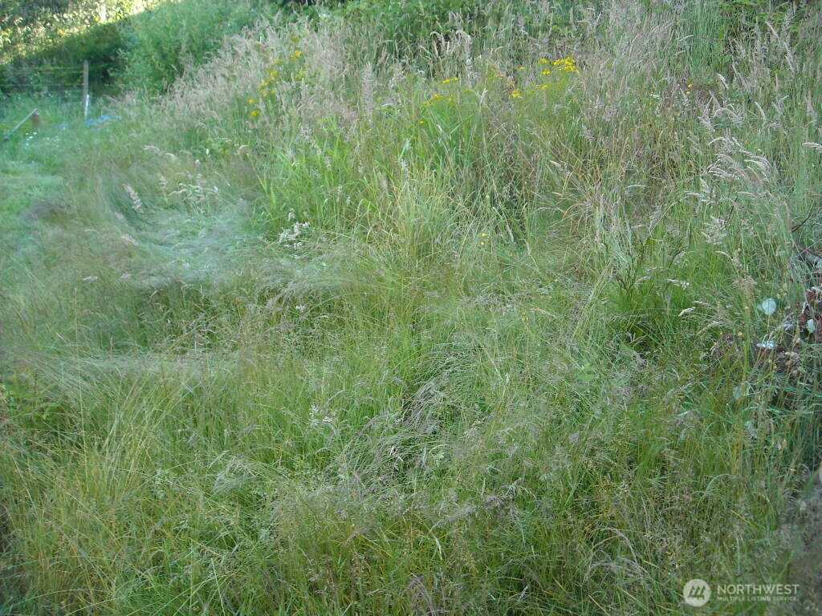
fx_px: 831
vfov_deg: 40.7
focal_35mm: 35
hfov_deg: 52.6
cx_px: 411
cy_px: 308
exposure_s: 1/60
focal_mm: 5.7
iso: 91
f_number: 2.8
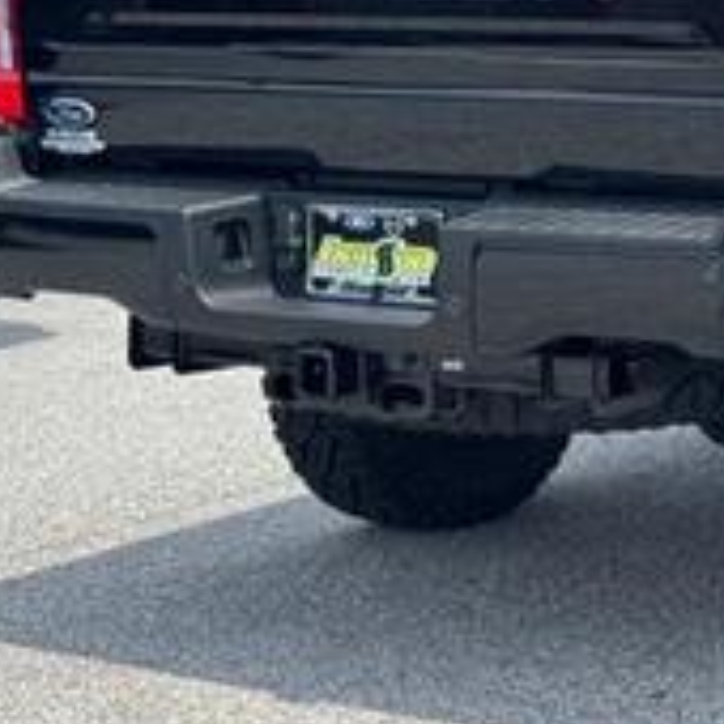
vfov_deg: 13.7
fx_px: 2982
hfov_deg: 13.4
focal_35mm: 126
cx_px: 911
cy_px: 17
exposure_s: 1/1395
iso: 64
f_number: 1.78
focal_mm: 6.76
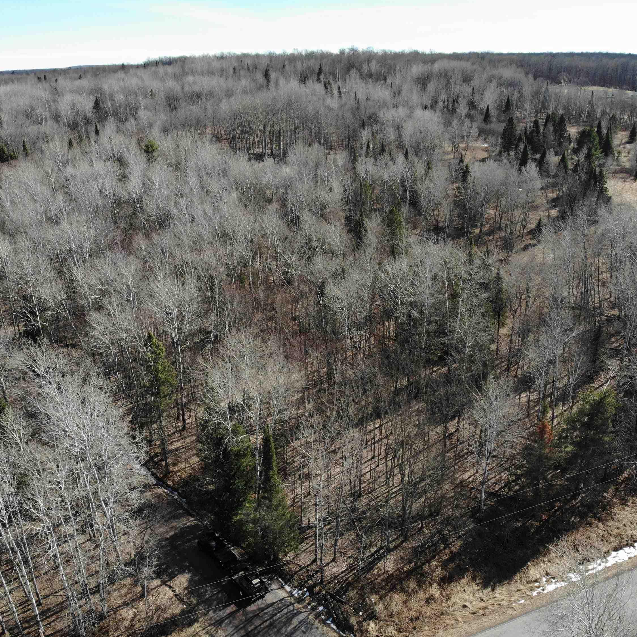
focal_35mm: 29
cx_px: 349
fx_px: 604
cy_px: 325
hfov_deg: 55.5
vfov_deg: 55.6
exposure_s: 1/558
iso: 104
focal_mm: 4.5
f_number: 2.8
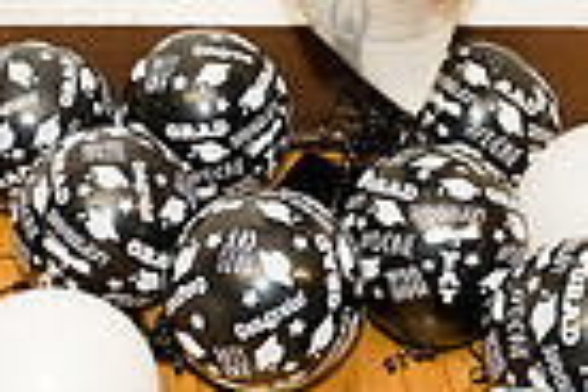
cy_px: 40
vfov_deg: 13.4
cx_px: 345
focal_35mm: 101
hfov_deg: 20.2
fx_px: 1650
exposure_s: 1/250
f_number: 3.5
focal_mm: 24
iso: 2000
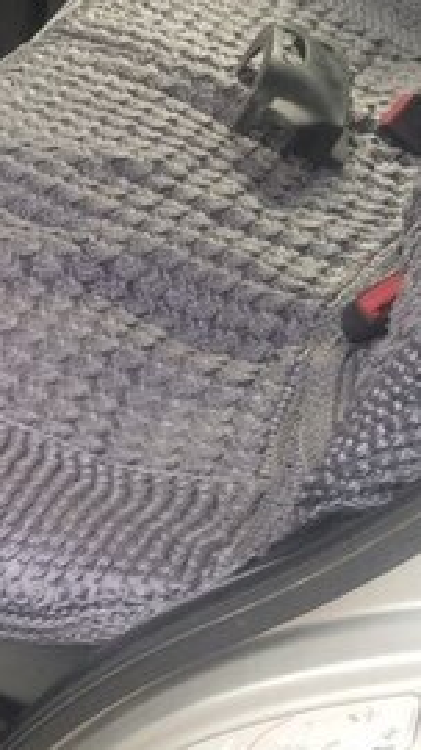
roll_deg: +6.2
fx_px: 1531
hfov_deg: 14.2
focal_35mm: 77
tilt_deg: -34.1
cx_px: -294
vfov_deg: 27.5
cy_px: 441
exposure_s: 1/50
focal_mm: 4.15
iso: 32
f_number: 2.2
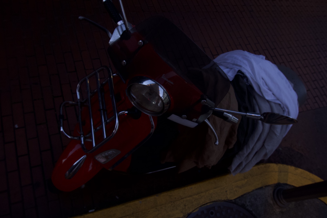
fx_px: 245
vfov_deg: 47.9
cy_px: 109
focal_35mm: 27
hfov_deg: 67.4
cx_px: 164
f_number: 11
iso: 800
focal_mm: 18
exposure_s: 1/20
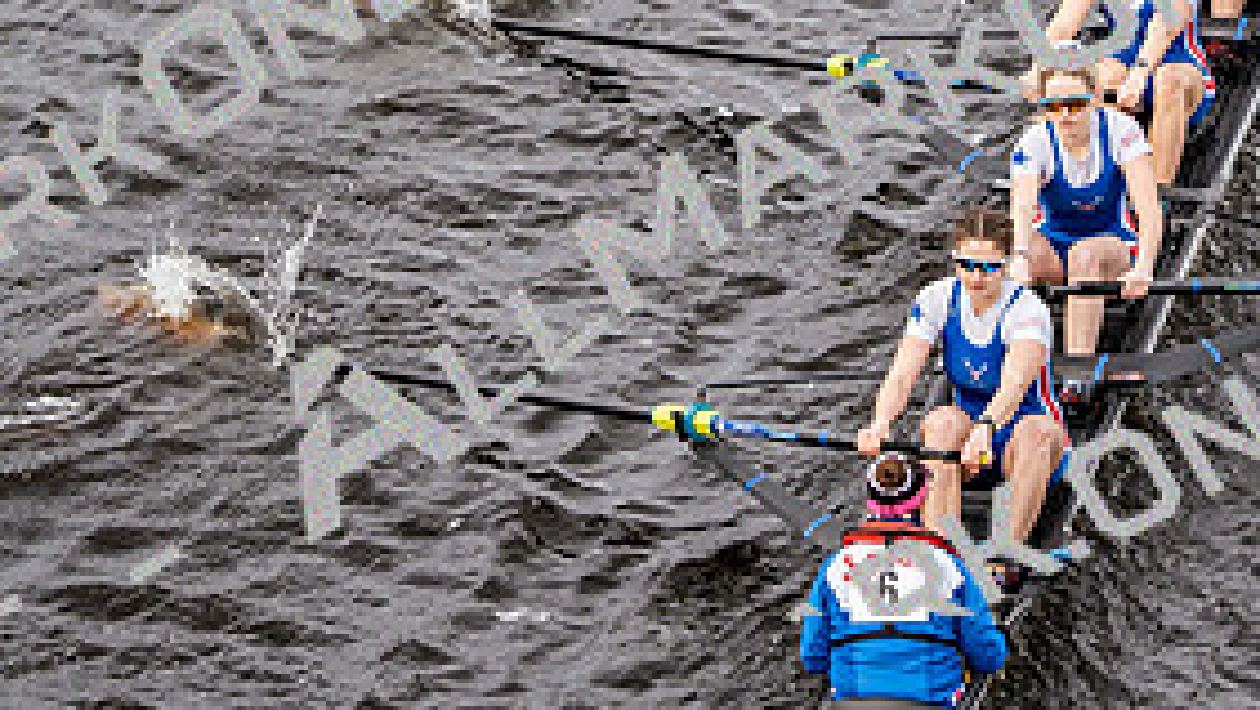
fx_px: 11299
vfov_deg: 3.6
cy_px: -150
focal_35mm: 338
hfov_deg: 6.4
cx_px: 1197
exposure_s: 1/2000
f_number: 2.8
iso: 400
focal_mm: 157
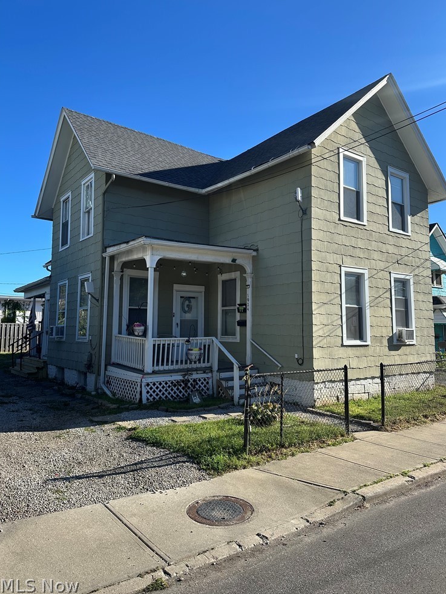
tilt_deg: +6.3
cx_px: 228
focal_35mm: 25
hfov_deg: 54.9
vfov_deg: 69.4
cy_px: 290
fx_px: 430
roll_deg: -1.2
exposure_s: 1/2660
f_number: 1.78
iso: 80
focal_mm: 6.86
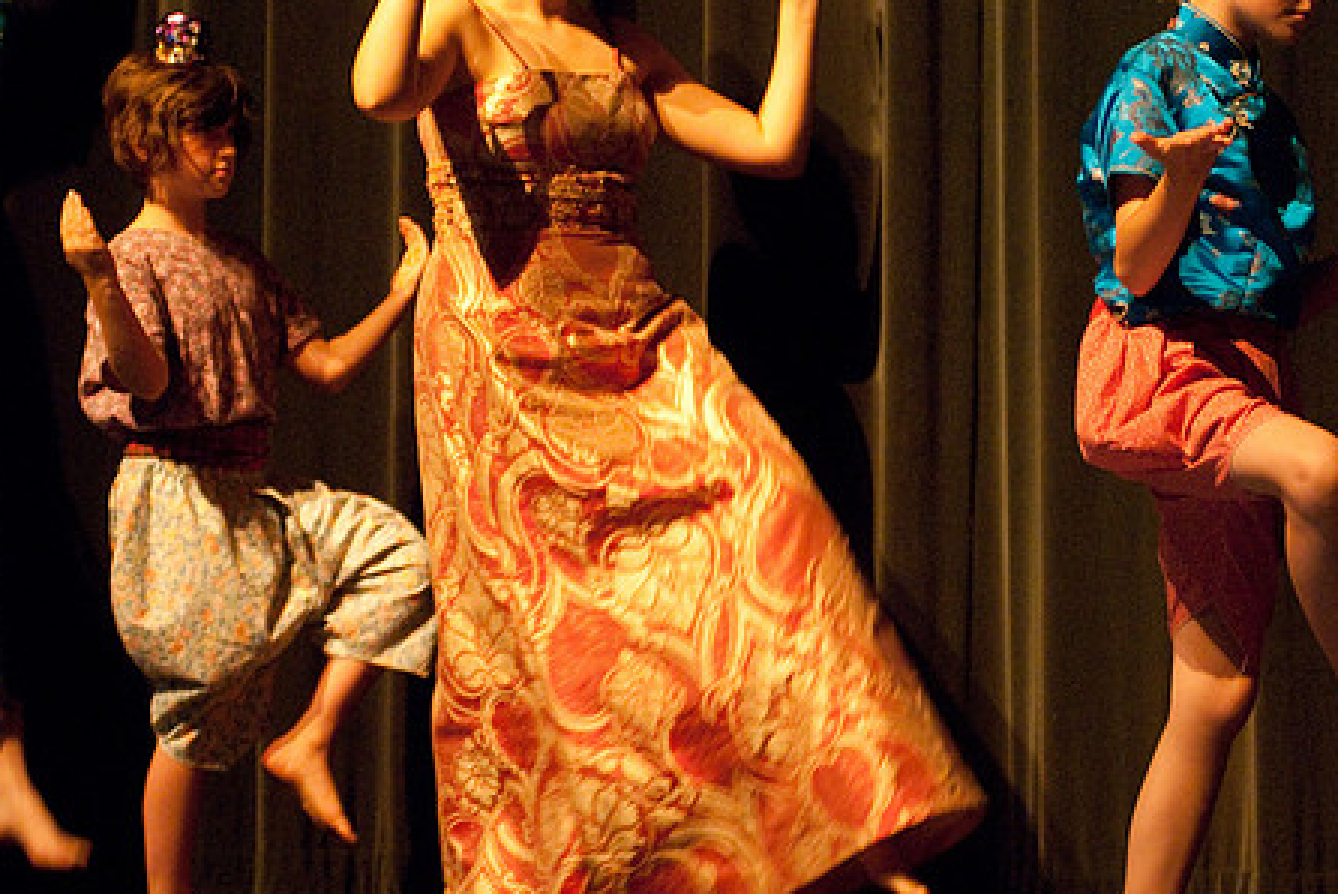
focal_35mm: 156
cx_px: 657
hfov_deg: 13.2
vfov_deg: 8.8
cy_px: 345
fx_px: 5802
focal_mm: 80
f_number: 2.8
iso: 1000
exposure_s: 1/40
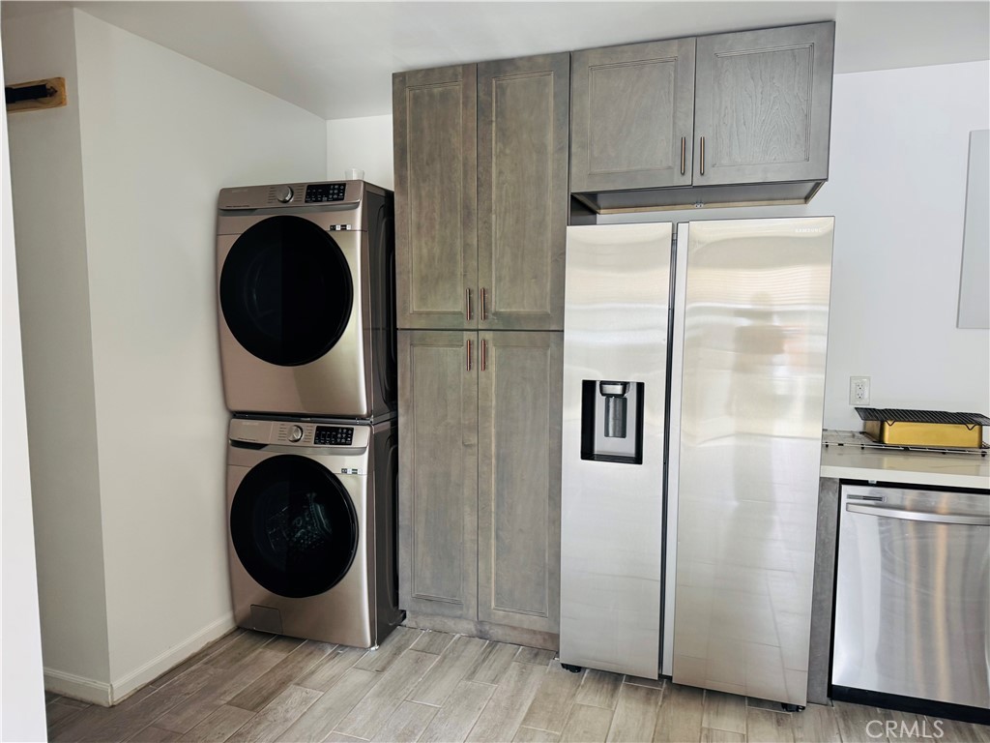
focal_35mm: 24
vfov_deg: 56.8
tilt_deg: -4.8
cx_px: 495
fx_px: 686
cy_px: 372
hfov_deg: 71.6
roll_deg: +1.5
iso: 125
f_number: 1.78
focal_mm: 6.76
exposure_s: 1/120
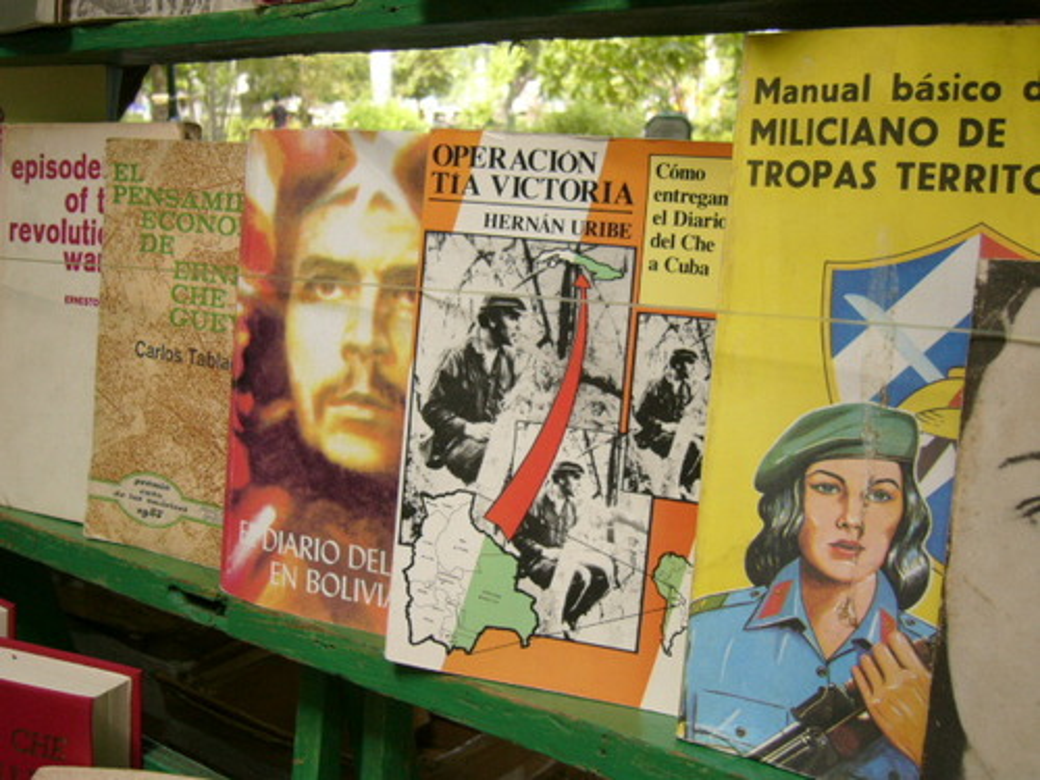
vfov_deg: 37.7
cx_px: 520
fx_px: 1142
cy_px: 390
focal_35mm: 38
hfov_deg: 49.0
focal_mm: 6.3
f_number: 2.9
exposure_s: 1/125
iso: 100
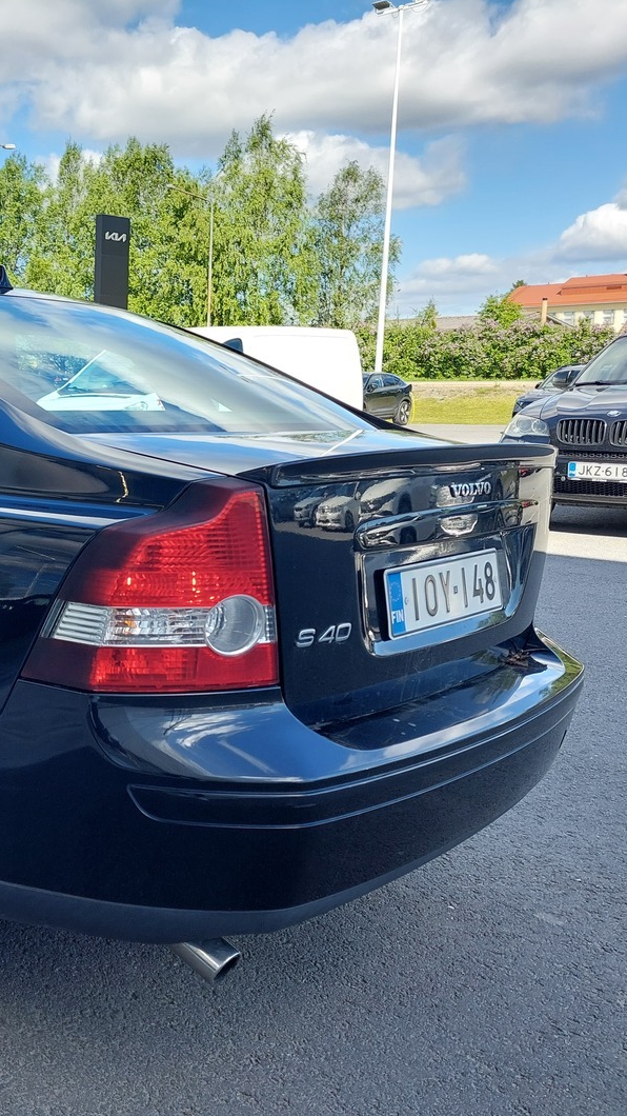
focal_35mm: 37
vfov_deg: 54.0
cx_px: -43
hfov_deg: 29.2
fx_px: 1094
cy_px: 561
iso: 40
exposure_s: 1/407
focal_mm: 5.23
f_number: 1.8
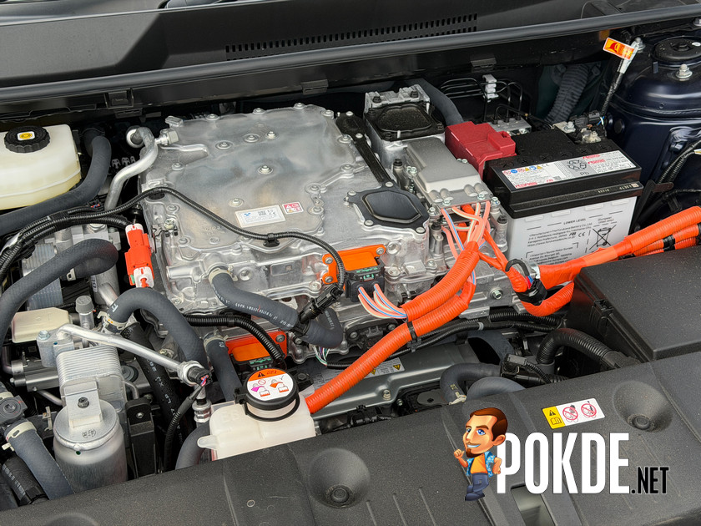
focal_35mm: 48
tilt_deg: -35.9
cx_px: 350
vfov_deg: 30.3
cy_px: 263
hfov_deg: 39.7
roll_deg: -0.8
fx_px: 972
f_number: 1.78
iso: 64
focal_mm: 6.76
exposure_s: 1/802
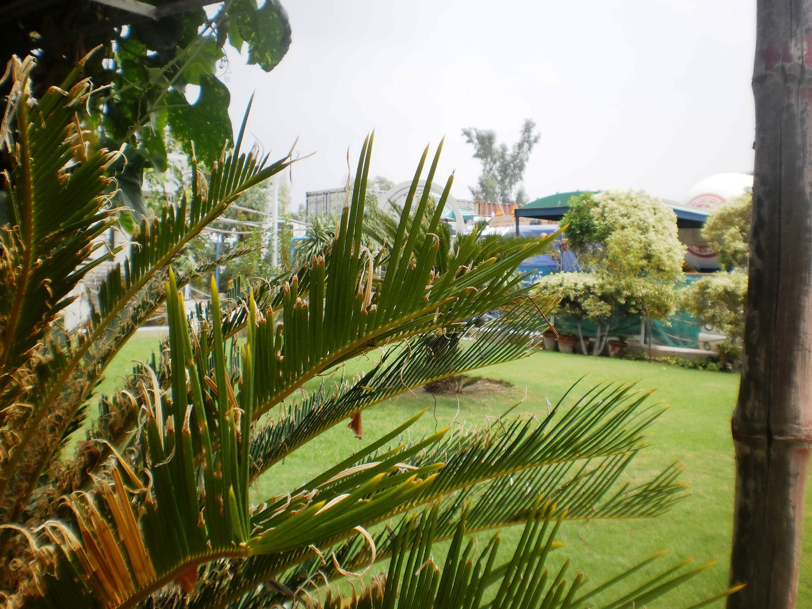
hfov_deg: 51.4
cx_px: 406
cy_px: 304
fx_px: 844
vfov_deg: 39.7
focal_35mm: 36
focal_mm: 6.3
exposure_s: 1/500
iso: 100
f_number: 4.6
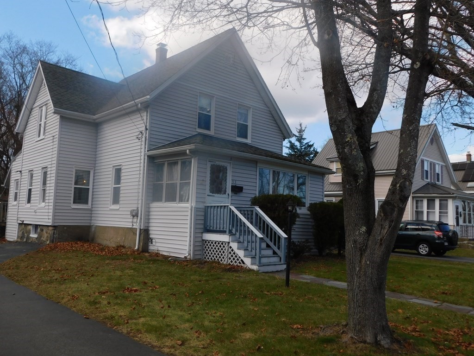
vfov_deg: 46.8
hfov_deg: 60.0
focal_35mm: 30
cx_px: 237
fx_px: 411
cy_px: 178
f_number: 3.2
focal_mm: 5.3
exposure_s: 1/800
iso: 125
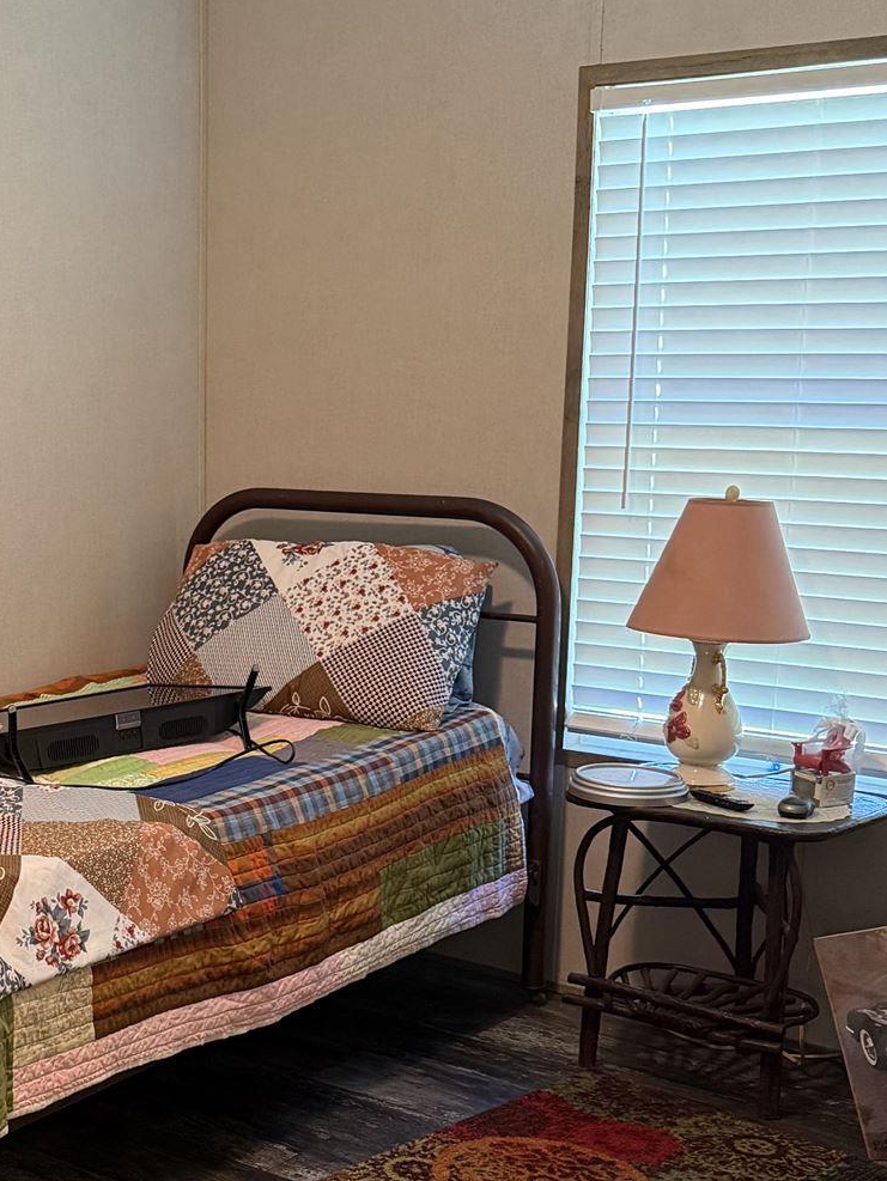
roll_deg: +2.1
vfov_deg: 34.0
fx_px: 1912
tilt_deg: -14.3
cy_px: 789
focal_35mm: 56
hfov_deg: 25.0
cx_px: 23
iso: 500
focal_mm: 6.76
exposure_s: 1/60
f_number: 1.78
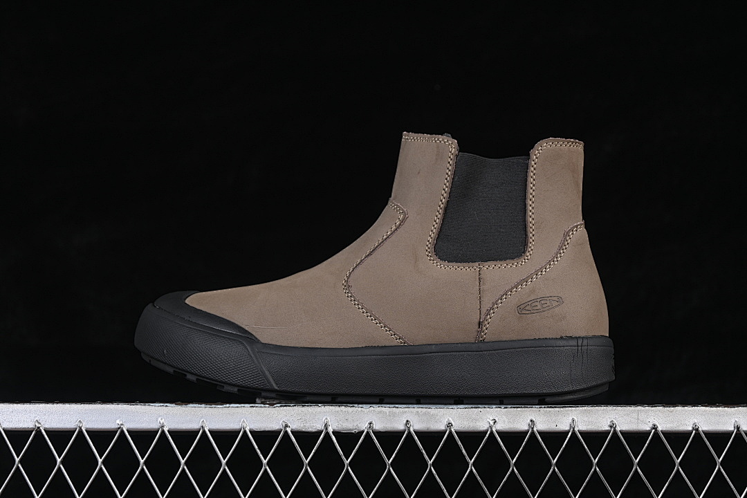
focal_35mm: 75
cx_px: 374
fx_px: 1556
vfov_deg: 18.2
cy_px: 249
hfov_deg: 27.0
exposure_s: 1/80
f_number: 7.1
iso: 160
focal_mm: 50
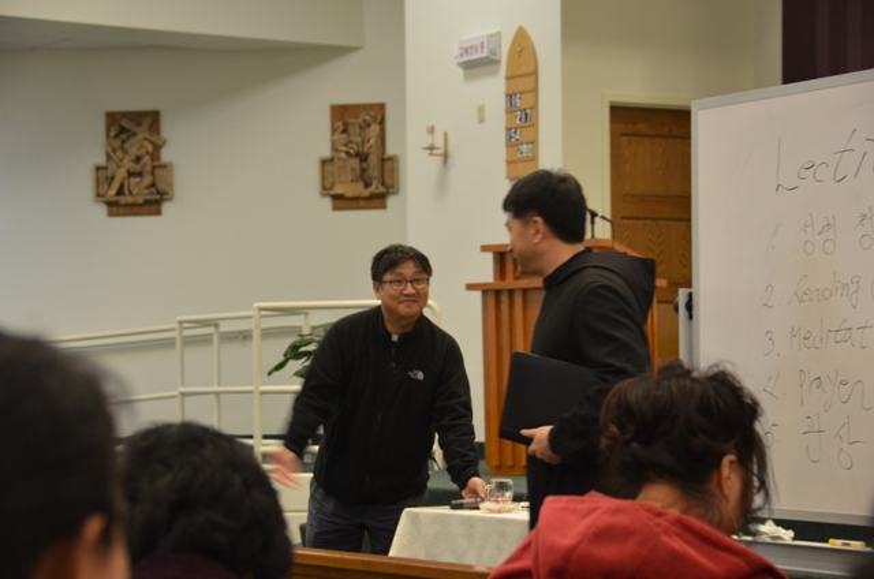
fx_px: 2253
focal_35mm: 93
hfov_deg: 22.0
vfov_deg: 14.6
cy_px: 290
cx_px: 437
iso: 1400
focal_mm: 62
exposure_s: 1/30
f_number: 4.8
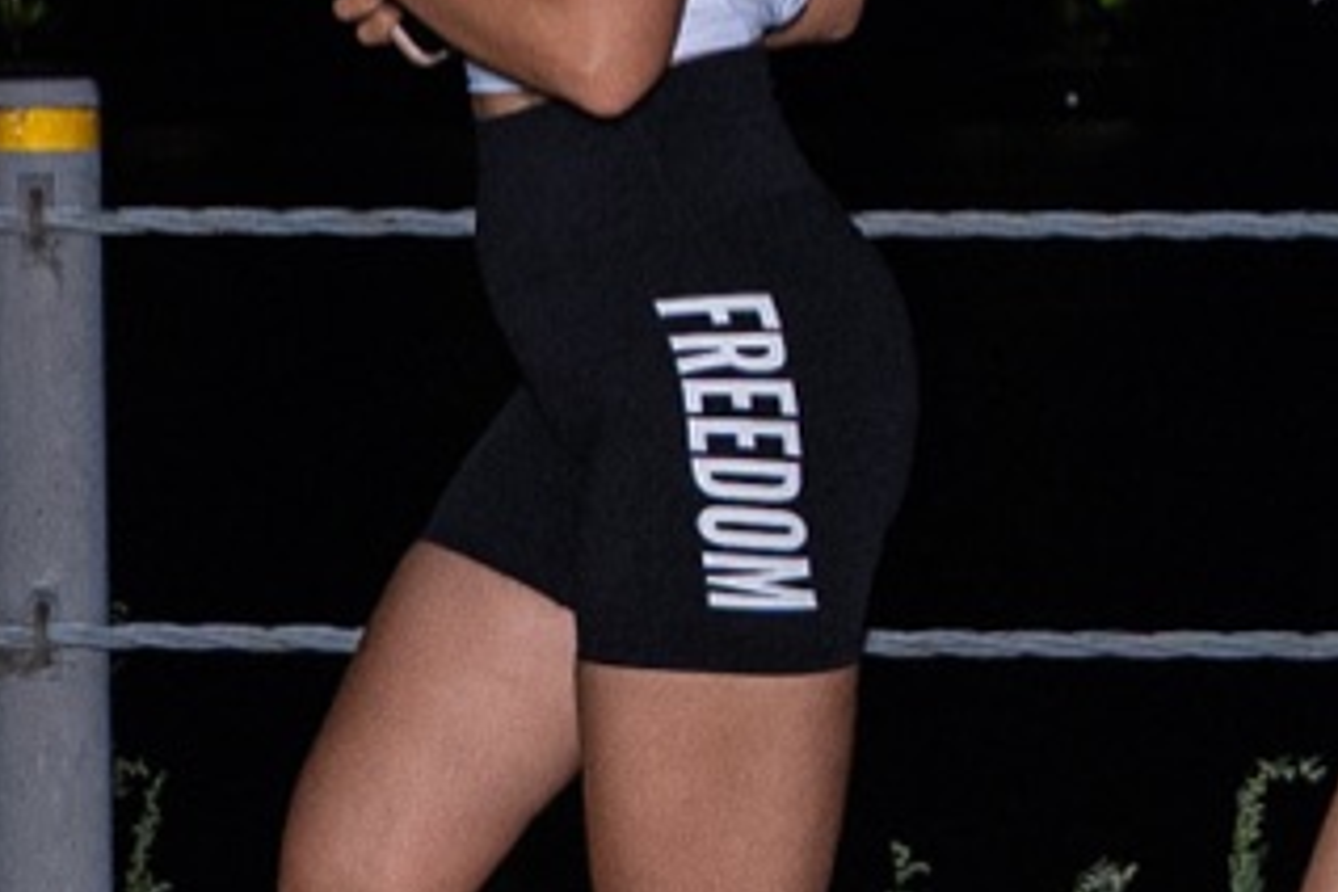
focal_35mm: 151
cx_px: 2453
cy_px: -191
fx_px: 5612
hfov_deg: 12.4
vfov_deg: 9.0
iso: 500
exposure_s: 1/160
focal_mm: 24
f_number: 3.5
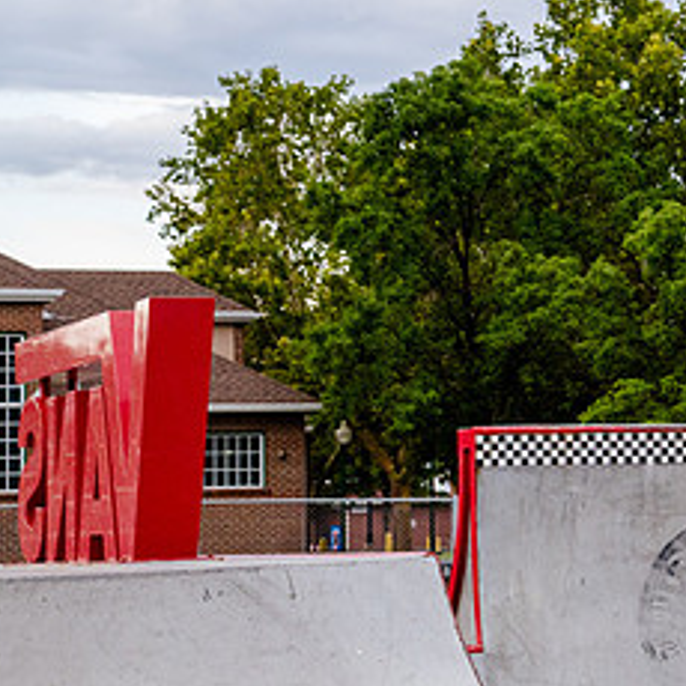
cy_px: 310
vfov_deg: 12.2
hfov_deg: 12.0
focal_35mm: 143
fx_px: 3206
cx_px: 770
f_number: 9
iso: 2500
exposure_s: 1/400
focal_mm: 65
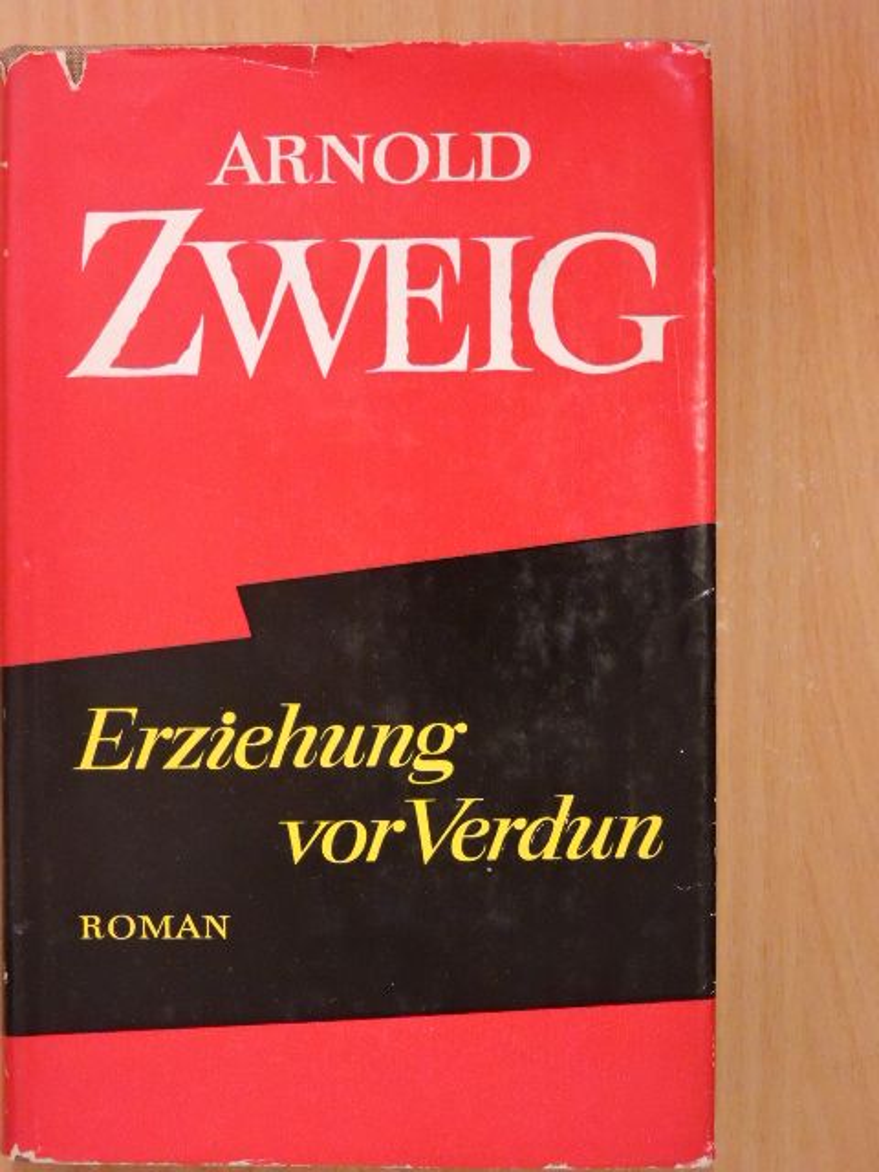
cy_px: 586
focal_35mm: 70
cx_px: 440
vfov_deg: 27.8
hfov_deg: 21.0
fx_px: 2370
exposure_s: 1/80
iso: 1600
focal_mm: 12.5
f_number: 4.5
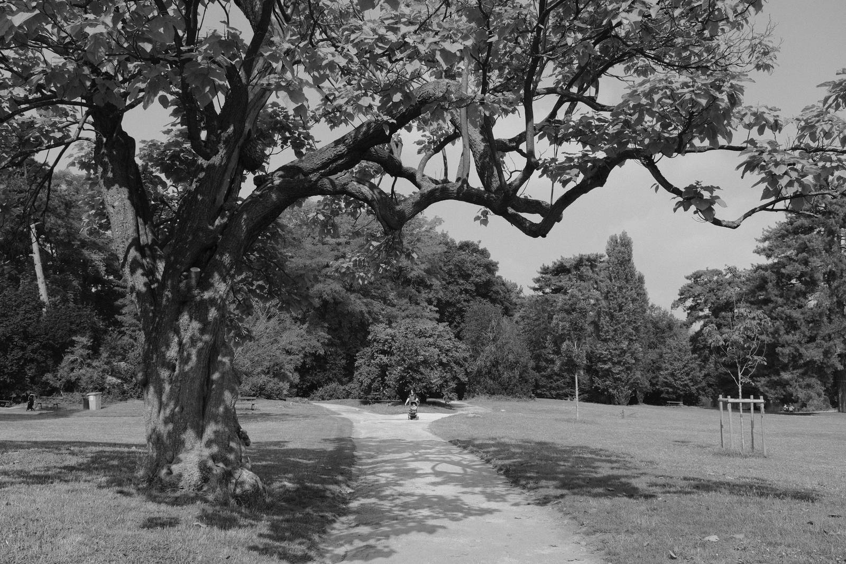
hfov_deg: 58.7
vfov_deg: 41.1
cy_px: 282
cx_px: 423
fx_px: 752
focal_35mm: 32
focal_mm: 21.2
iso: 640
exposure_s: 1/640
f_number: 8
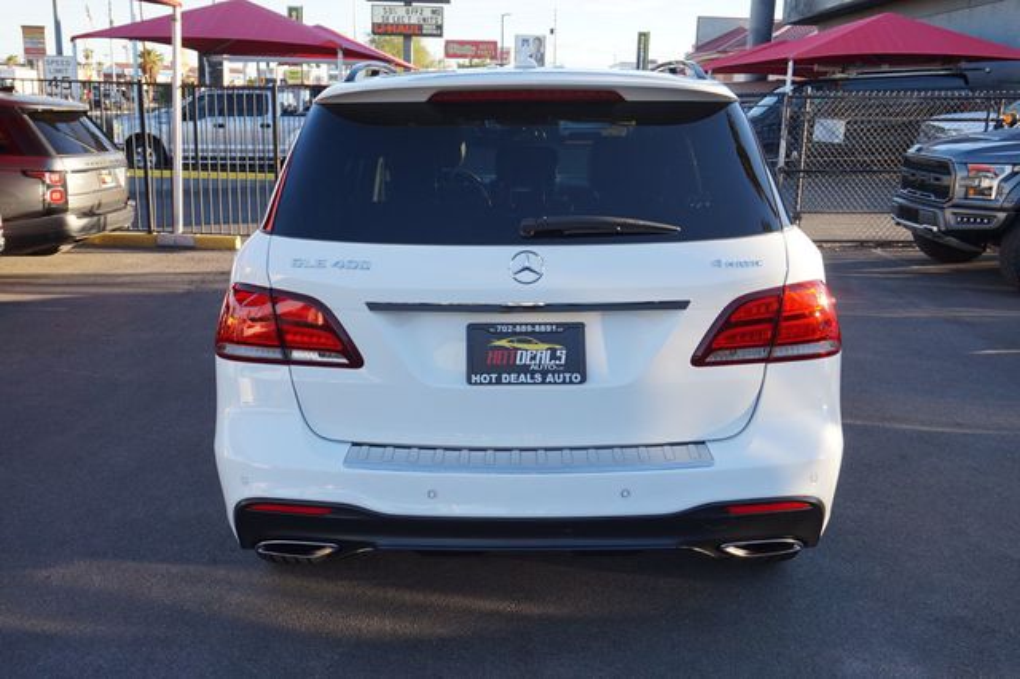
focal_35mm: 33
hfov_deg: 57.2
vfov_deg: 39.9
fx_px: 934
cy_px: 340
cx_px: 510
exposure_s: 1/80
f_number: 6.3
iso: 100
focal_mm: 22
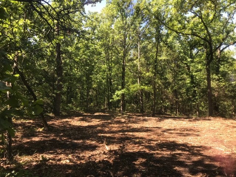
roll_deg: +0.3
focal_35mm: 28
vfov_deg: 49.7
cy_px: 88
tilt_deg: +1.9
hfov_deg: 63.4
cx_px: 118
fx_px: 191
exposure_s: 1/304
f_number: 1.8
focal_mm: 3.99
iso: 20
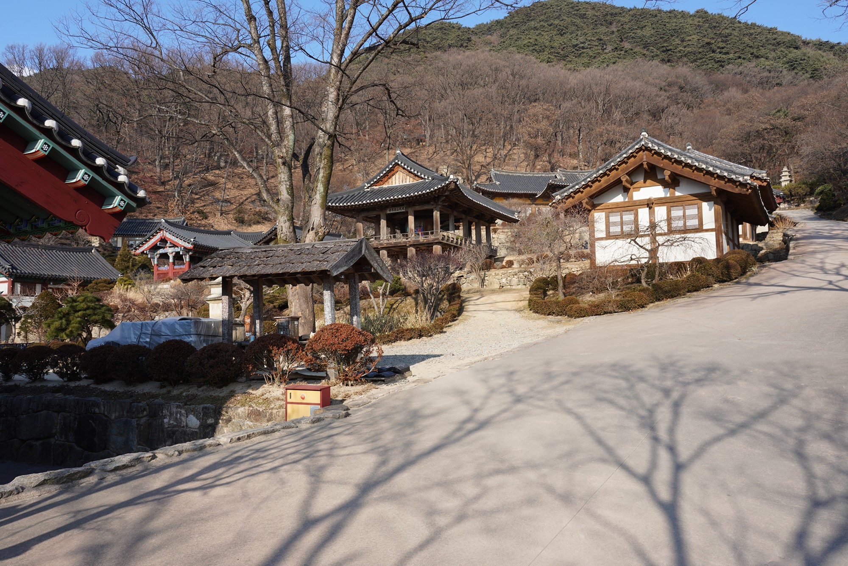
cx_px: 424
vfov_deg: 46.4
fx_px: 660
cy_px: 283
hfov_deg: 65.5
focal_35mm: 28
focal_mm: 28
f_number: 11
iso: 100
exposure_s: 1/100
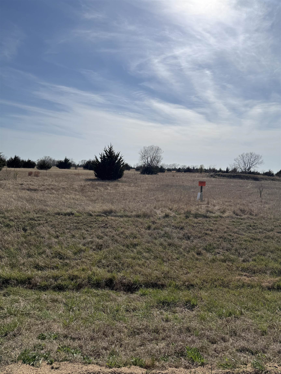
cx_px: 140
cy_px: 187
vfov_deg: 71.6
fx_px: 260
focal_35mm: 24
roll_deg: +1.1
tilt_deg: -1.3
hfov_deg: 56.8
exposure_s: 1/14286
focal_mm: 6.76
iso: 64
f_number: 1.78
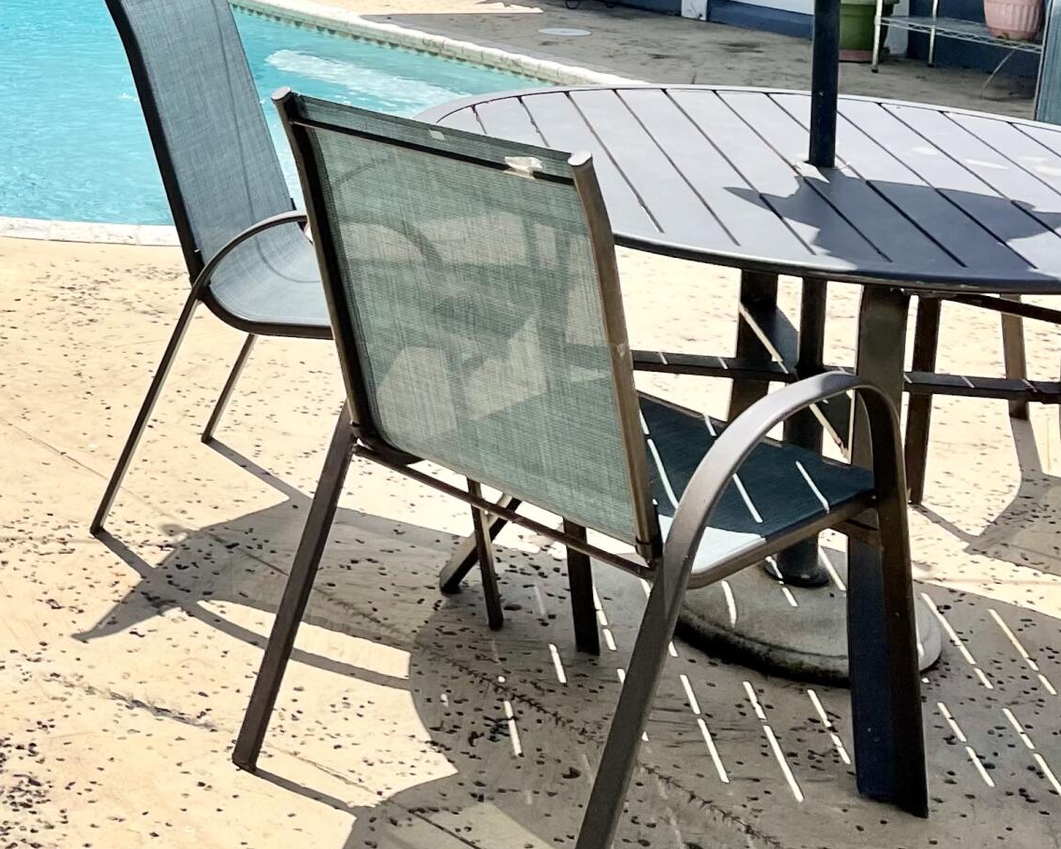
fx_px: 2104
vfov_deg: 21.2
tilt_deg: -2.4
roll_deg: -0.9
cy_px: -174
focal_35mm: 67
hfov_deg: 26.2
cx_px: -99
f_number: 1.6
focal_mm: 4.2
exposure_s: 1/3509
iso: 32
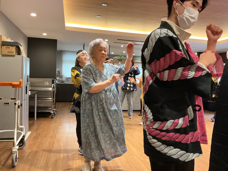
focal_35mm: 29
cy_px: 86
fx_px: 191
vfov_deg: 48.2
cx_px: 114
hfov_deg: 61.7
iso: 200
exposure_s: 1/60
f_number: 1.8
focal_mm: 3
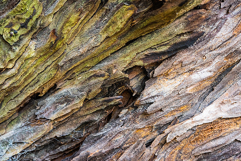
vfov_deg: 22.6
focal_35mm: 60
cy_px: 80
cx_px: 120
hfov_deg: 33.4
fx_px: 402
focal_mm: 60
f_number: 5.6
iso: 800
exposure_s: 1/80
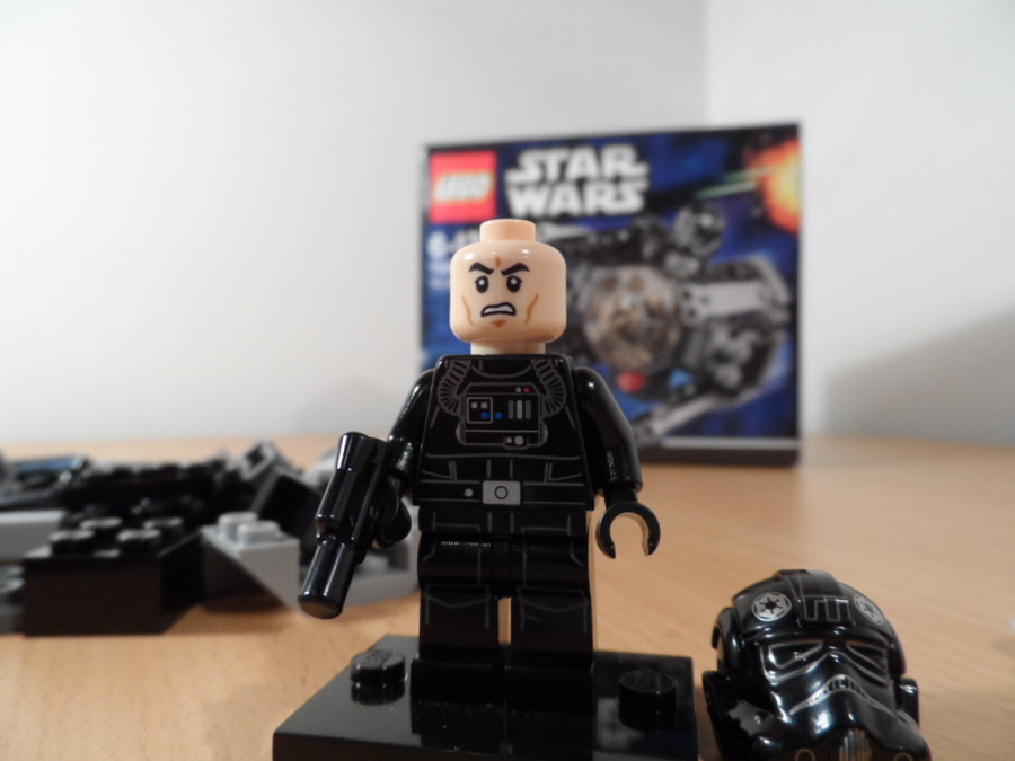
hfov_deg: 71.6
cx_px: 508
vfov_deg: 56.8
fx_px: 704
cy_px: 380
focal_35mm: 24
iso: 200
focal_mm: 4
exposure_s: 1/20
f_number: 3.2
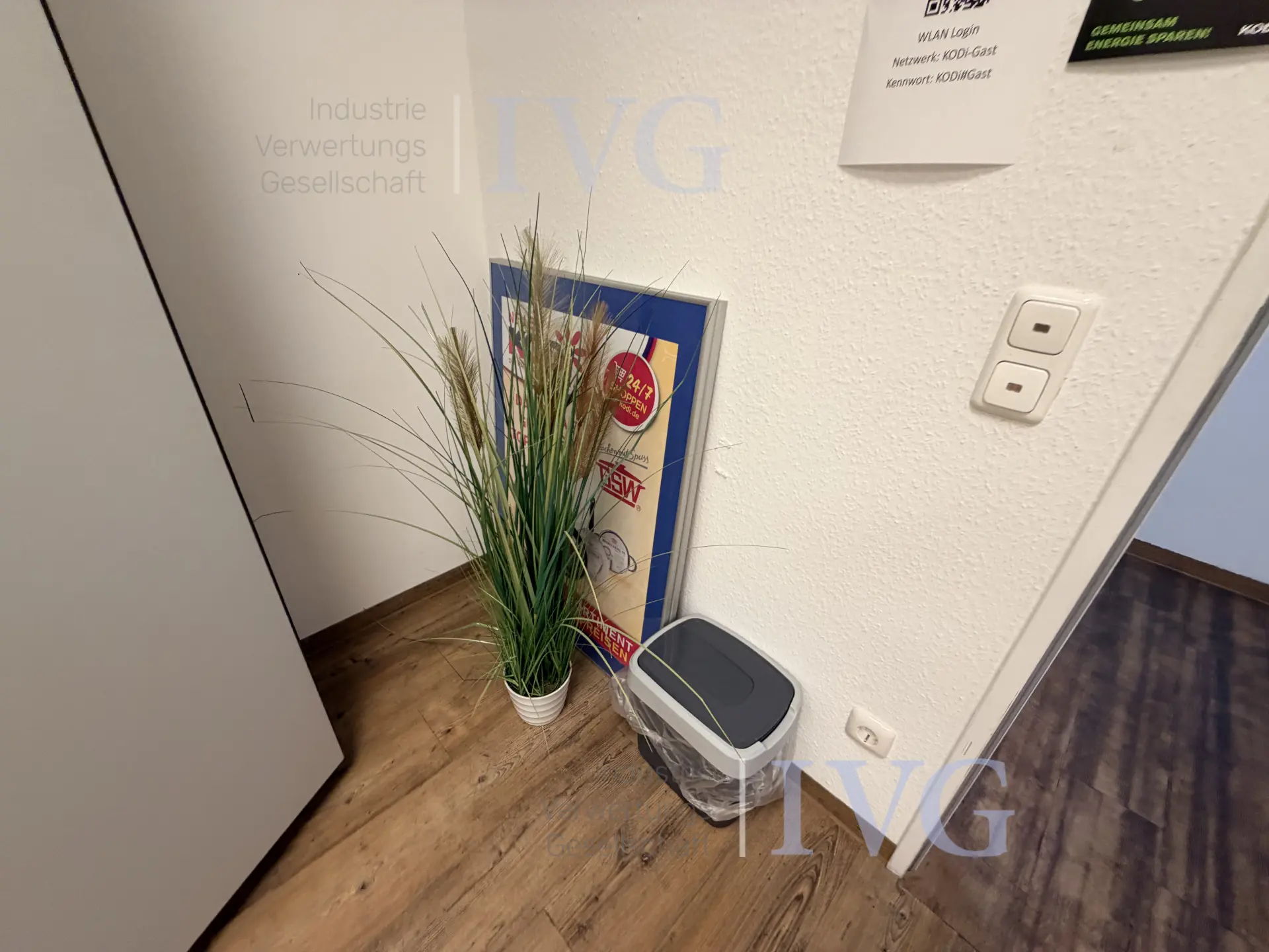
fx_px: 513
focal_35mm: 14
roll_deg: -2.5
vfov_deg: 85.7
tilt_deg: -34.9
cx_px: 634
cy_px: 476
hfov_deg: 102.1
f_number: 2.2
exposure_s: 1/100
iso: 200
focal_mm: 2.22
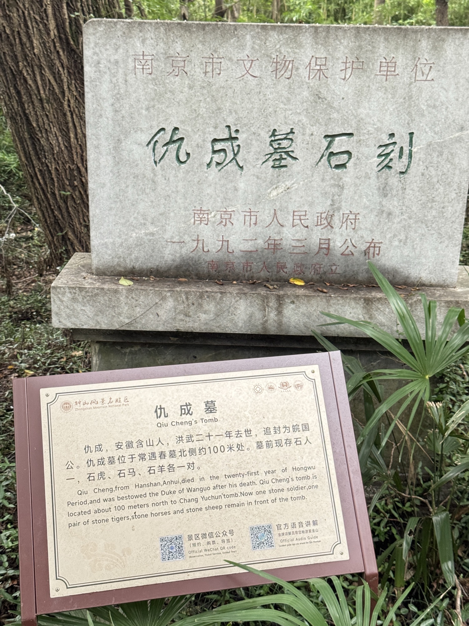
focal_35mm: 48
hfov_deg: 30.3
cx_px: 234
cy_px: 313
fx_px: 867
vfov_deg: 39.7
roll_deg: -1.6
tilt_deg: -18.5
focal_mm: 6.76
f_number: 1.78
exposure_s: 1/40
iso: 500
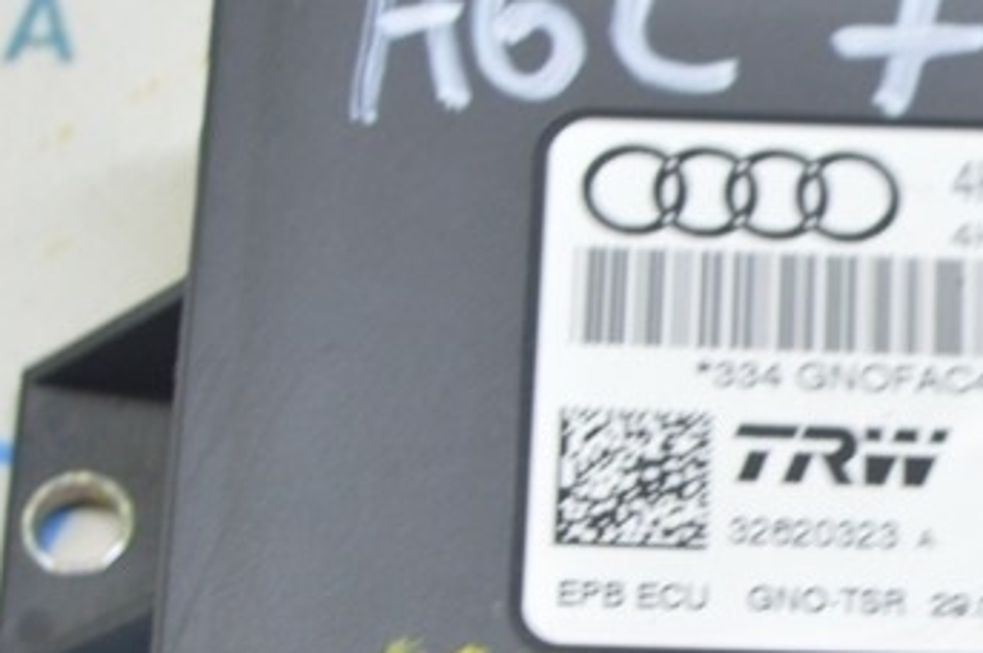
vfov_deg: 8.1
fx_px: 4637
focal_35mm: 170
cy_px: 448
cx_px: 931
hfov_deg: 12.0
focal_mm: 38
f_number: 5.6
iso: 400
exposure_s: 1/20
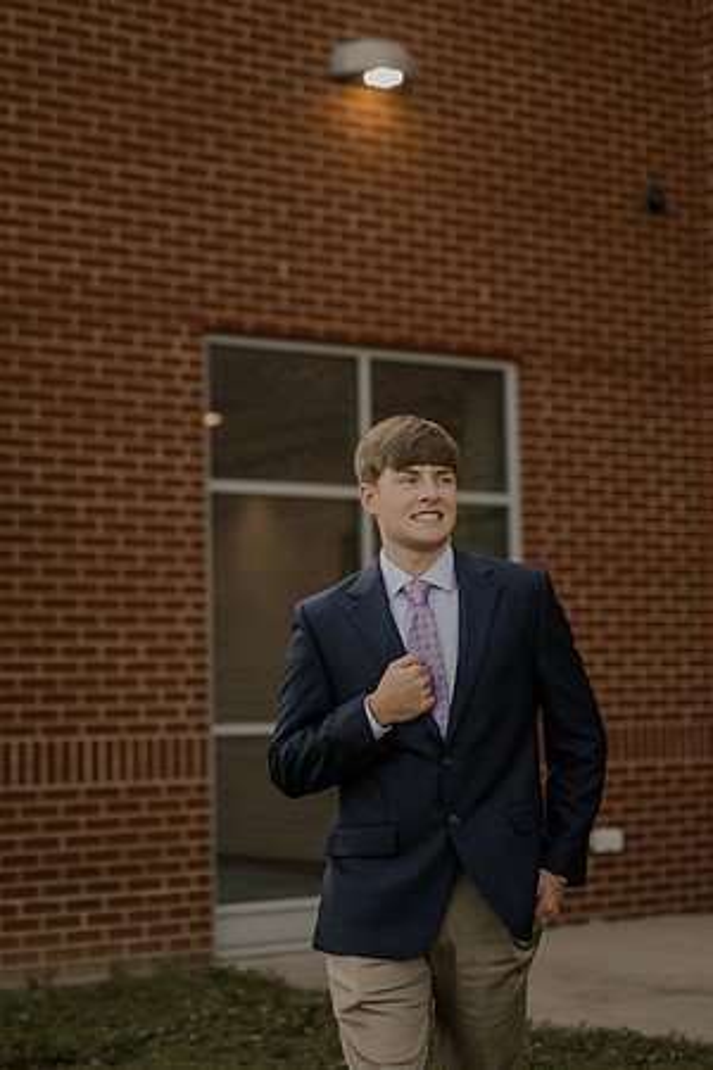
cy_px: 535
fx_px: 2228
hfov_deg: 18.2
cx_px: 356
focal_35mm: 75
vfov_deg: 27.0
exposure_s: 1/500
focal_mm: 50
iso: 100
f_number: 1.4
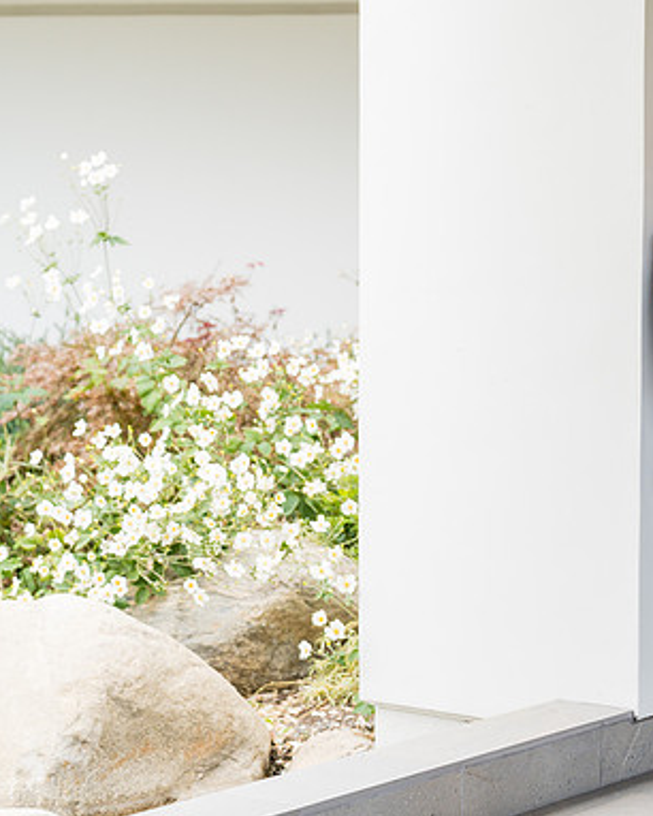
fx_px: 2510
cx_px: 461
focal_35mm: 104
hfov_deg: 14.8
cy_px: 409
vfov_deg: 18.4
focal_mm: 73
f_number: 2.8
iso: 320
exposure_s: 1/1250
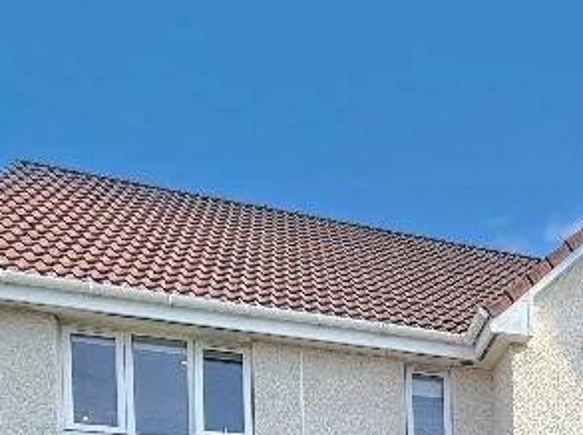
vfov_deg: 23.4
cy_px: 663
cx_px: 667
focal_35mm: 49
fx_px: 824
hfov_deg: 33.2
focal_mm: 2.22
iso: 50
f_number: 2.2
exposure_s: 1/1399
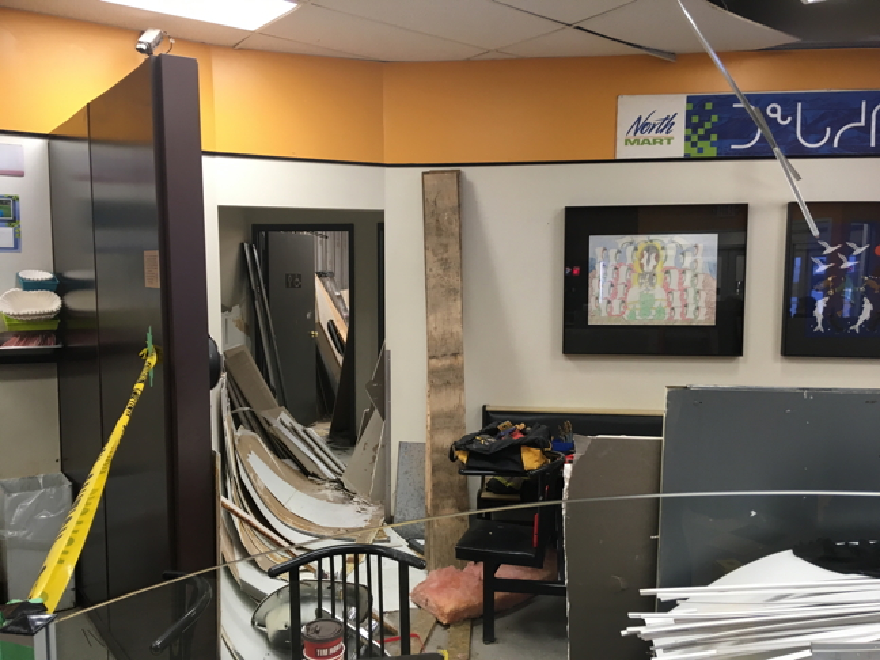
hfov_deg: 61.7
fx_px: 737
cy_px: 330
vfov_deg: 48.2
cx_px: 440
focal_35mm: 29
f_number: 2.2
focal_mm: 4.15
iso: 64
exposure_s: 1/30
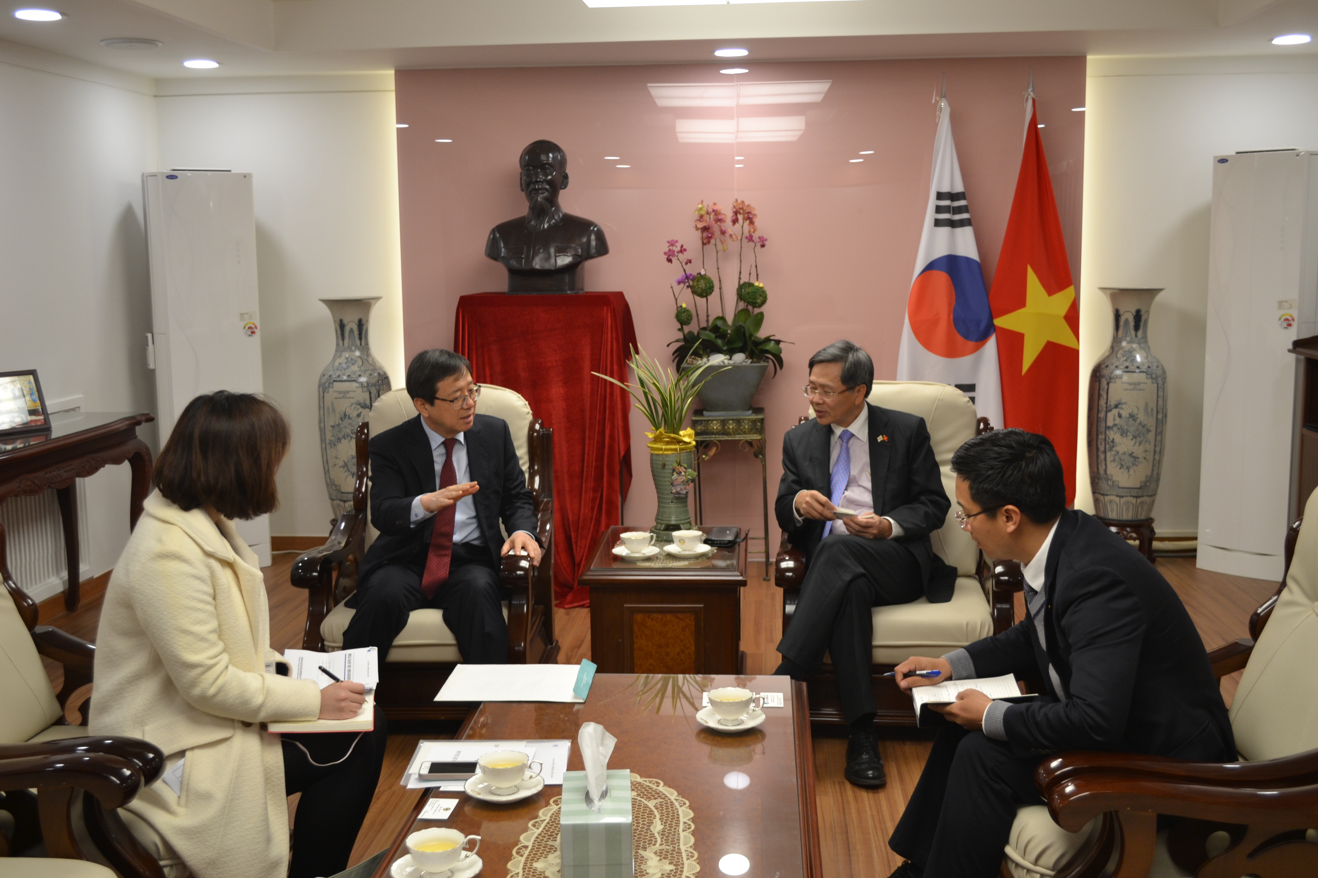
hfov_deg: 49.6
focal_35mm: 39
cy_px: 439
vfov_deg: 34.2
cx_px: 659
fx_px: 1428
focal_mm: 26
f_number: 4.2
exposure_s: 1/60
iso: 400
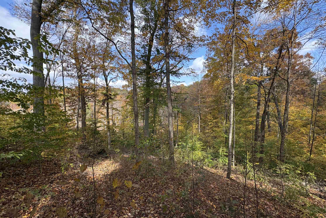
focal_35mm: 15
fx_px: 136
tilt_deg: -4.8
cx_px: 166
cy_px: 114
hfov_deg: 100.4
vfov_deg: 77.3
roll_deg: +3.5
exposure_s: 1/368
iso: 64
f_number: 2.2
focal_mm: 2.22
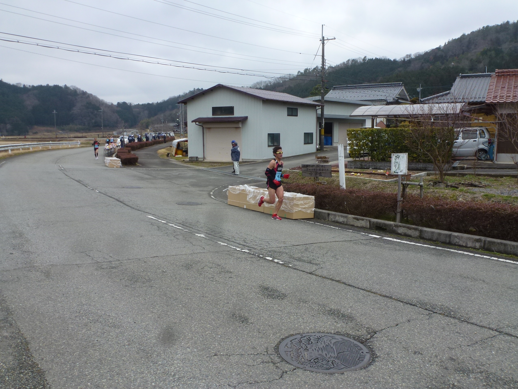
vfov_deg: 46.8
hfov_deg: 60.0
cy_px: 194
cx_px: 259
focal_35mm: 30
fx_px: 449
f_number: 4
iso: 100
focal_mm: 5.4
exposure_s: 1/320
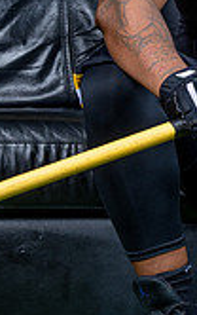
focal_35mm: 264
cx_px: 426
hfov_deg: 4.9
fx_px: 2264
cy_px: 74
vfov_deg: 7.9
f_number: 6.3
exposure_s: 1/200
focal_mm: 60
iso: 100
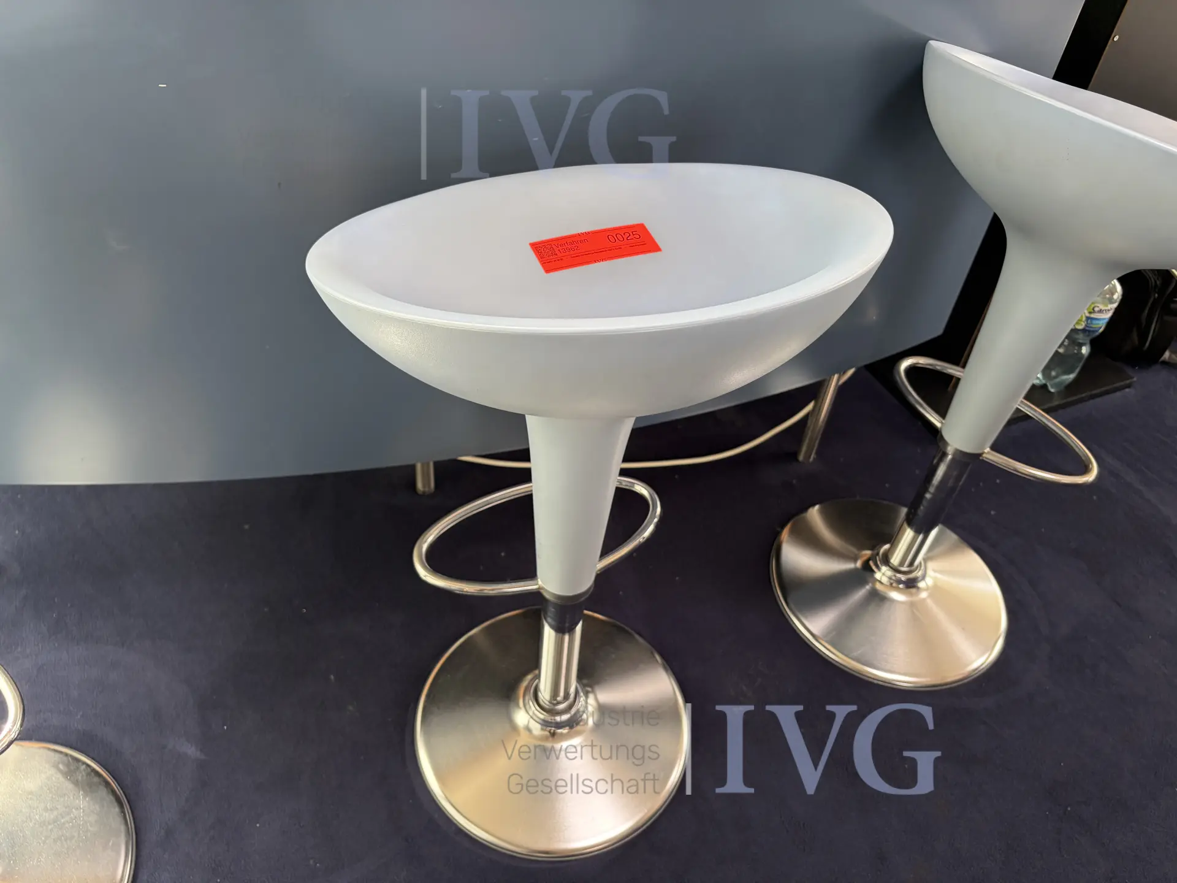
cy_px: 442
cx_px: 588
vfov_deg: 53.1
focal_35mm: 26
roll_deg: -5.2
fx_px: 884
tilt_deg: -44.2
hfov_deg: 67.3
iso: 125
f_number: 1.6
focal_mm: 5.96
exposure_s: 1/119
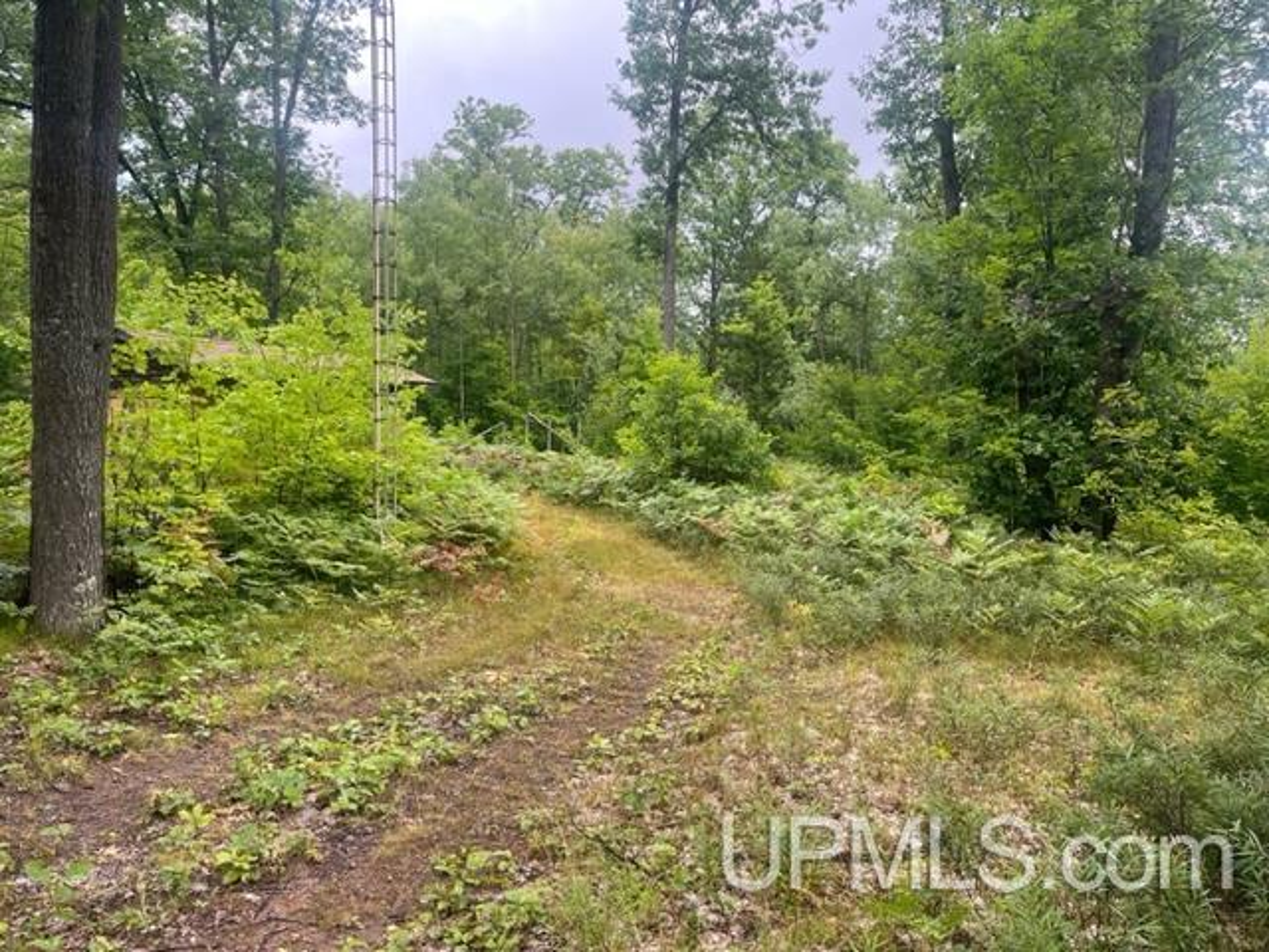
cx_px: 634
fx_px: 953
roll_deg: -0.2
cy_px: 476
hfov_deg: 67.3
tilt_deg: -2.1
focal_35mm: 26
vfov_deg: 53.1
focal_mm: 5.1
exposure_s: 1/397
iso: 50
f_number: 1.6
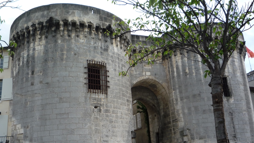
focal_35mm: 34
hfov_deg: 58.0
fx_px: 229
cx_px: 127
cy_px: 97
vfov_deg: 34.3
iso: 100
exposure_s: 1/400
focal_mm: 5.2
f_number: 4
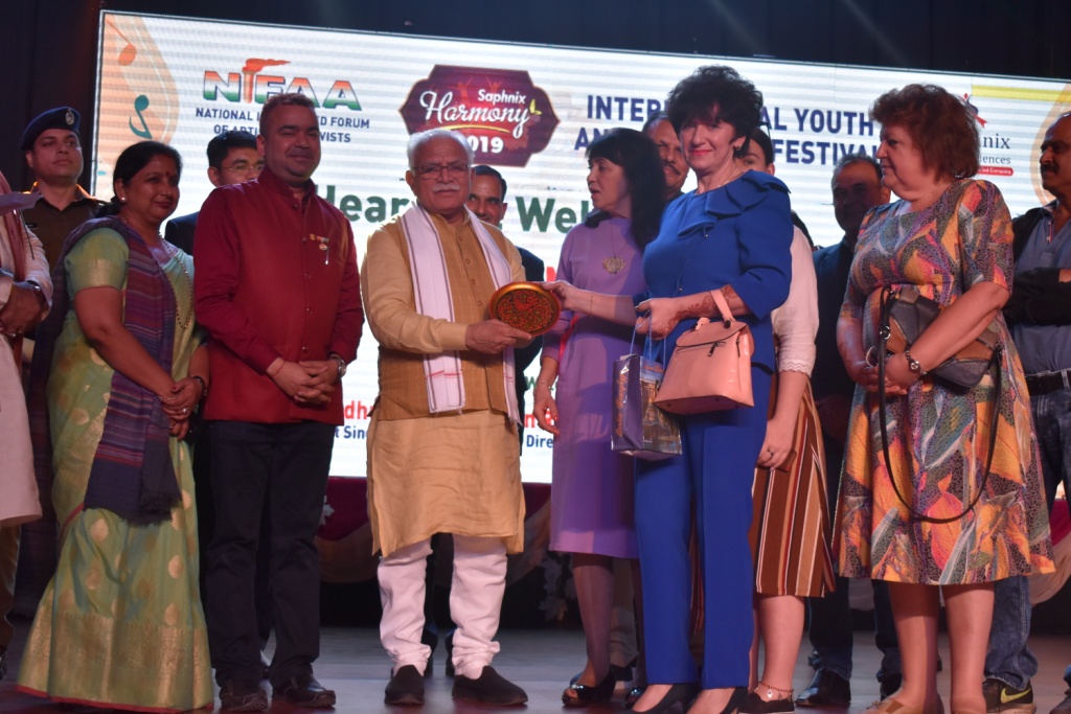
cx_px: 536
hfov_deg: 35.0
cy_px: 357
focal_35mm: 57
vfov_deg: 23.8
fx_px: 1696
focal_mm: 38
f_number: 4.8
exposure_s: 1/200
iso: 800
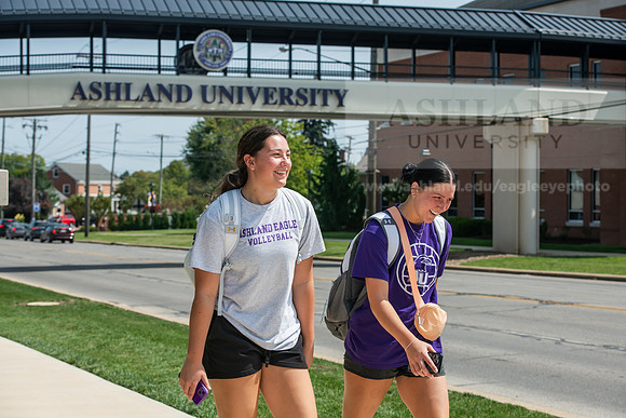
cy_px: 209
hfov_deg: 28.8
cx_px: 313
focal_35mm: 70
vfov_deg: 19.5
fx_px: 1217
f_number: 7.1
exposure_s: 1/640
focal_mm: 70
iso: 160
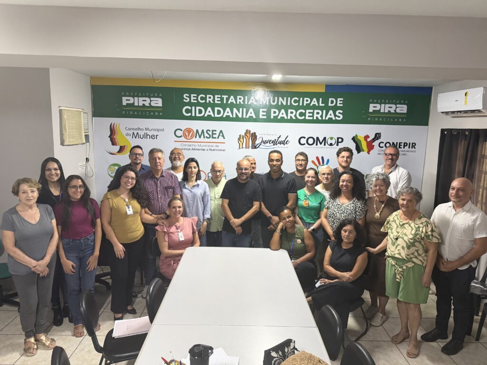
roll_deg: -1.4
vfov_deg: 56.8
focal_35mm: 24
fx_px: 338
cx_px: 244
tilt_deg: -9.6
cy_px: 182
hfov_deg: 71.6
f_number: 1.78
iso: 500
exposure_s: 1/60
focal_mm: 6.76
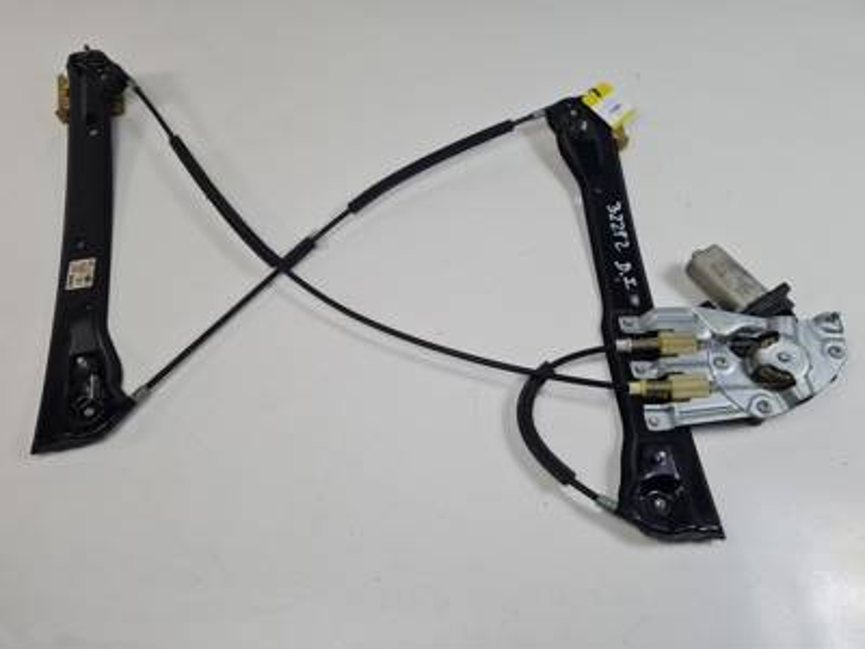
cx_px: 432
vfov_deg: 53.1
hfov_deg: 67.3
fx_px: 650
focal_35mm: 26
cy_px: 324
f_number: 1.8
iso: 50
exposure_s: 1/453
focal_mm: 5.4
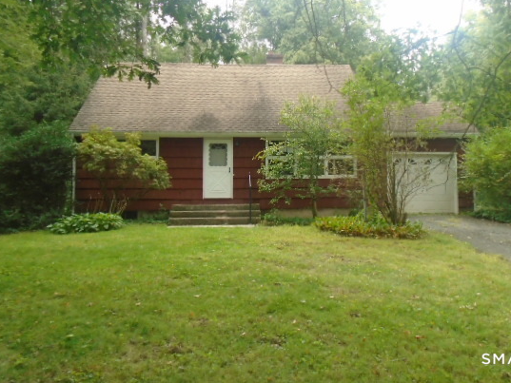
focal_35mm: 31
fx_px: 458
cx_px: 283
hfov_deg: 58.2
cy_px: 156
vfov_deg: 45.2
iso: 250
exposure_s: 1/30
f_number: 3.2
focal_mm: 4.6
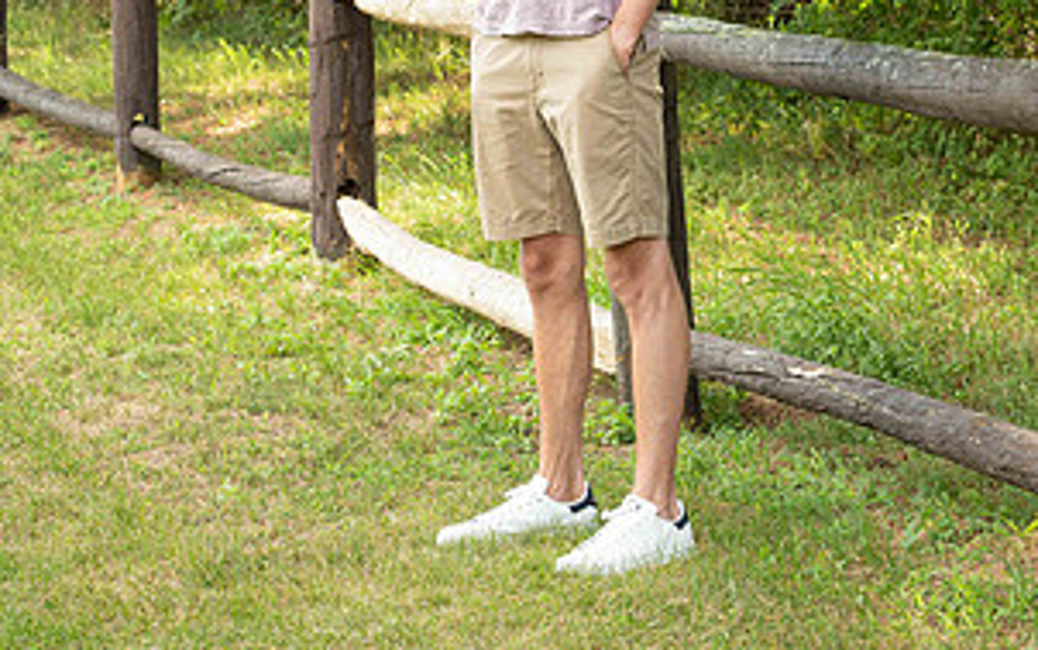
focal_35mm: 137
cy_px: 46
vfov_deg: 9.5
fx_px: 3877
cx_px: 663
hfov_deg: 15.2
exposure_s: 1/200
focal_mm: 70
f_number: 6.3
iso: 500
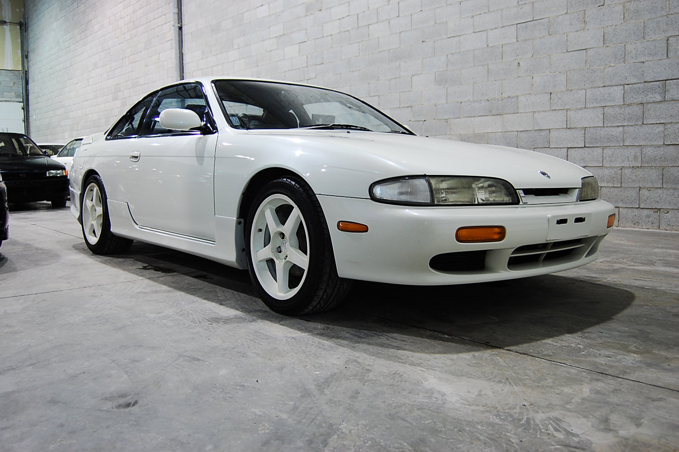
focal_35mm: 33
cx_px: 340
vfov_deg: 39.9
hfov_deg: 57.3
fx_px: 622
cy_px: 226
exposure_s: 1/15
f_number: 3.8
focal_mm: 22
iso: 400
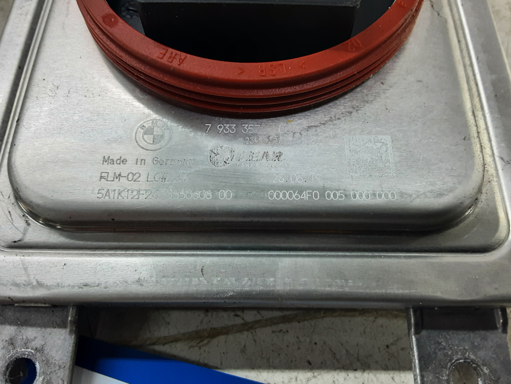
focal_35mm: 27
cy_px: 192
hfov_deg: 65.3
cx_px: 256
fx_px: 399
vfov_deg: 51.4
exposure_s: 1/50
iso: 100
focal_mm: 2.91
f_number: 1.9
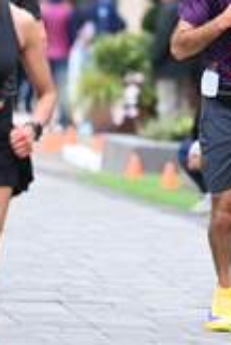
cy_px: 23
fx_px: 5493
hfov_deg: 2.4
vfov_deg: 3.6
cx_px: 194
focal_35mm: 572
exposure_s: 1/1600
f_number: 2.8
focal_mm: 170
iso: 1000
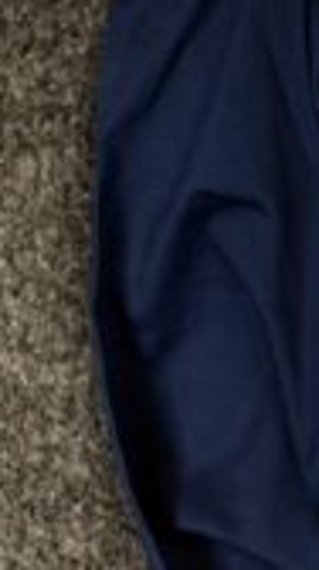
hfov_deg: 13.6
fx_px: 1253
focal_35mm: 83
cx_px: 495
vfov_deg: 21.1
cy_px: -317
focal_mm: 6.76
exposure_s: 1/50
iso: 160
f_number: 1.78
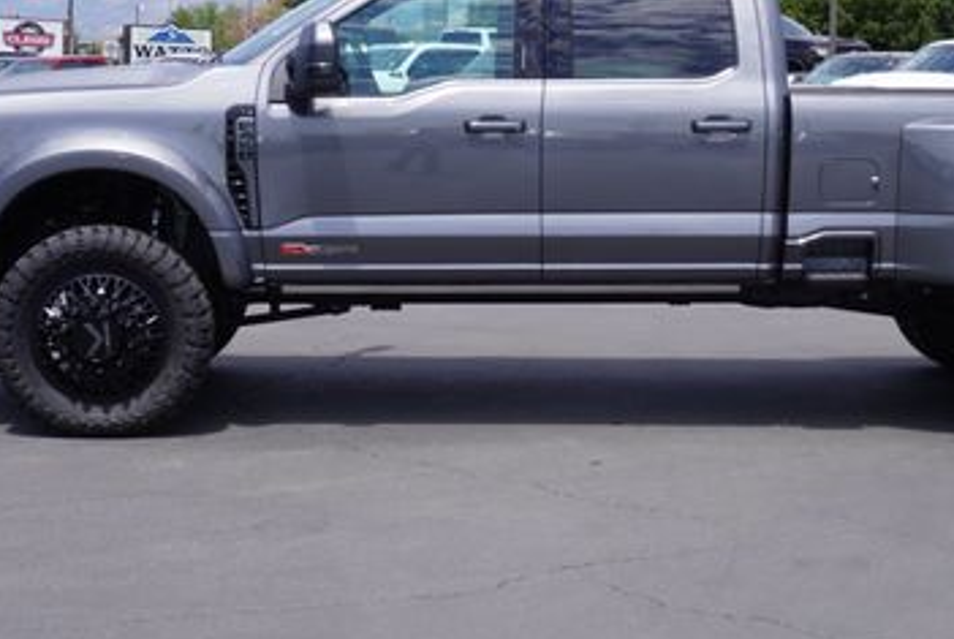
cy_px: 275
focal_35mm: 74
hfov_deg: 27.2
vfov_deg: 18.5
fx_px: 1961
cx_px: 628
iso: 100
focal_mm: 27
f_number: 10
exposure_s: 1/125
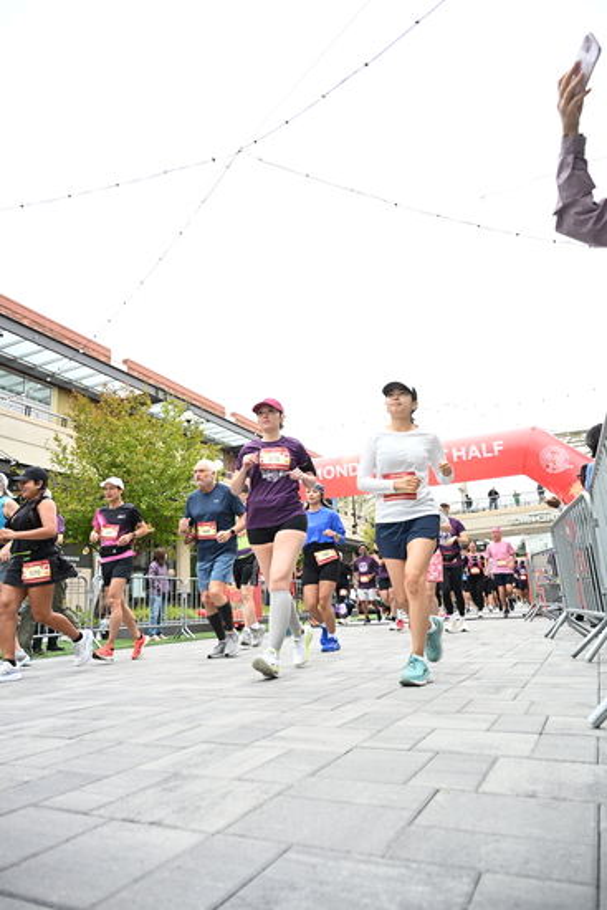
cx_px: 304
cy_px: 455
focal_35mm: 24
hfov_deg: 53.2
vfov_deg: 73.7
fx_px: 607
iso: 2000
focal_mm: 24
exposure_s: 1/640
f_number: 4
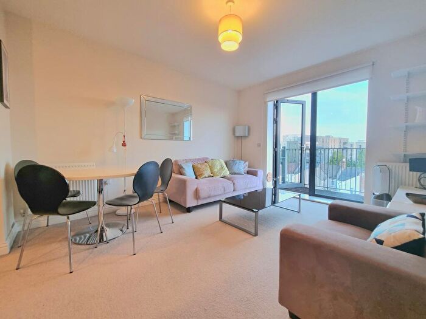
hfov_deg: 106.2
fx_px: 160
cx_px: 213
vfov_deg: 89.9
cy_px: 160
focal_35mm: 13
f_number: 2.2
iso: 160
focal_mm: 2.2
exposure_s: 1/50
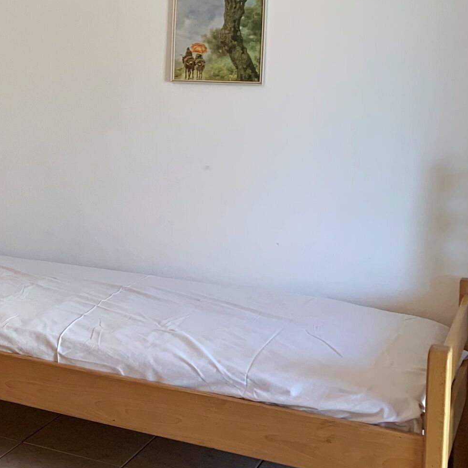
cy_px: 120
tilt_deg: -4.0
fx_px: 1010
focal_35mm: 66
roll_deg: -1.0
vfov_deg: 25.8
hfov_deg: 22.7
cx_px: -175
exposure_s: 1/100
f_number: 1.8
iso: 64
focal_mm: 4.25
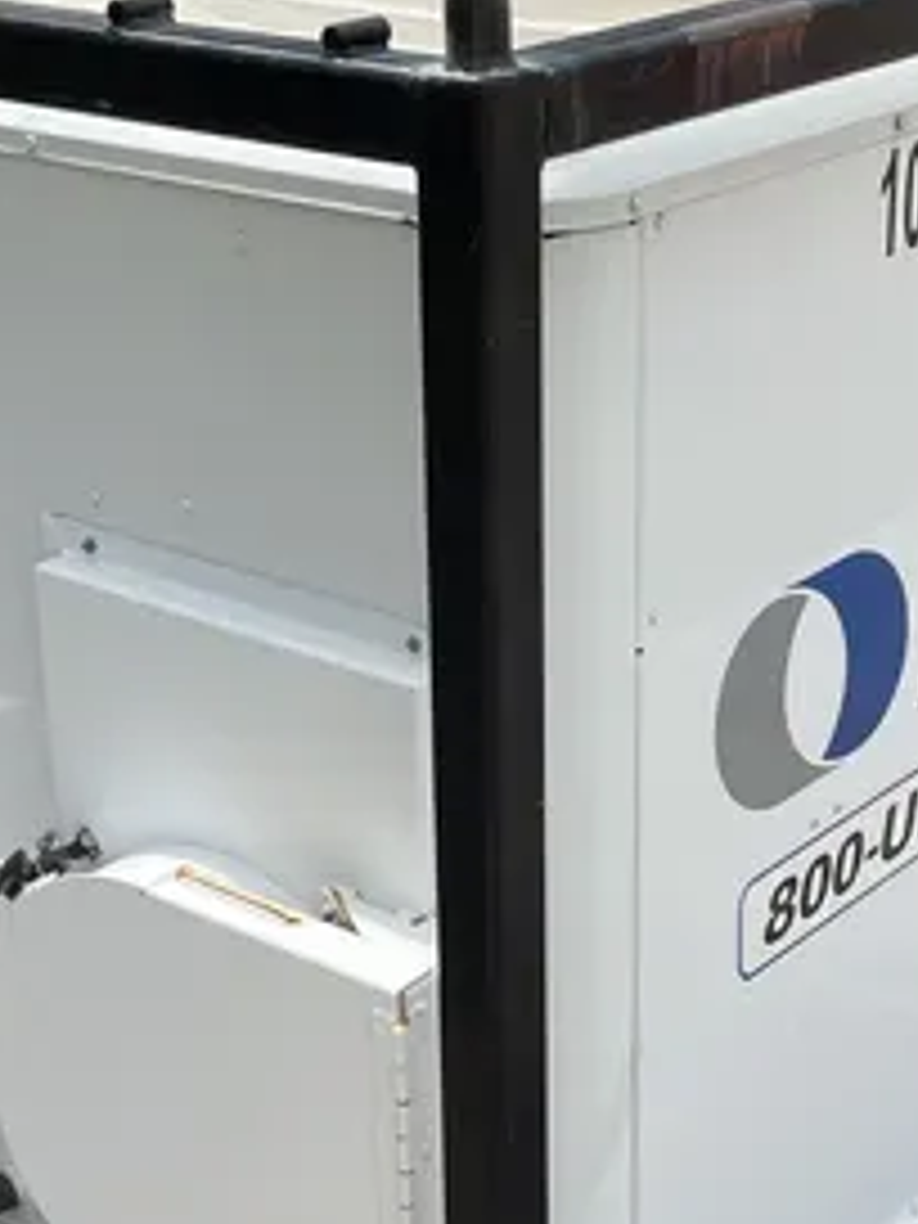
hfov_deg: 21.0
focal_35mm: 70
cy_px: 632
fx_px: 2475
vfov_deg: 27.8
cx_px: 423
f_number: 1.6
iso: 32
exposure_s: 1/3861
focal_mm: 4.2
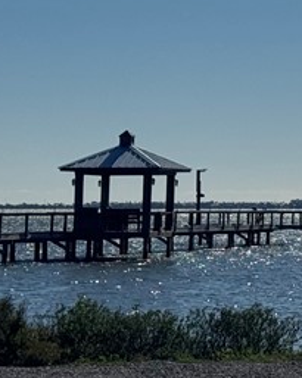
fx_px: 2093
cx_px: 639
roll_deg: -0.2
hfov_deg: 7.8
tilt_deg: +4.1
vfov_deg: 10.3
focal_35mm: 187
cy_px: 57
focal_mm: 6.76
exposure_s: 1/15385
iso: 50
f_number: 1.78
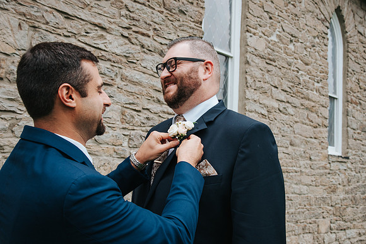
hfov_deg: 50.7
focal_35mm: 38
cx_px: 183
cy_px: 122
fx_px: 386
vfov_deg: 35.1
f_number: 7.1
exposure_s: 1/200
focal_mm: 38
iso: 400
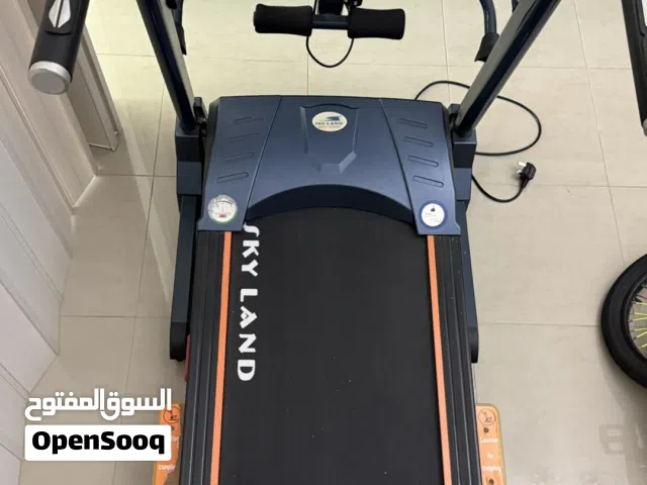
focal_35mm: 24
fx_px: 449
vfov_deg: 56.8
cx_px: 324
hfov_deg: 71.6
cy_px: 242
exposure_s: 1/40
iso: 800
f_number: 1.78
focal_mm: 6.76
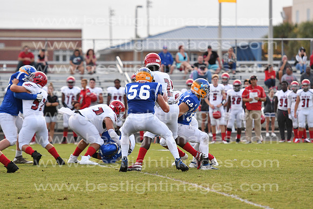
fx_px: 2022
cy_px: 104
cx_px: 156
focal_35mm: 232
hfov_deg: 8.9
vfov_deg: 5.9
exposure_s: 1/2000
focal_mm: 155
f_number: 3.2
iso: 1600
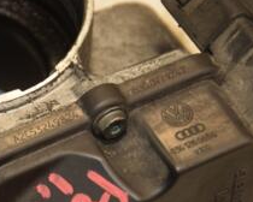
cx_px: 20
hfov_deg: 6.4
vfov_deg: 5.1
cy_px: 119
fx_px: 2256
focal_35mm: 301
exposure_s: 1/125
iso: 800
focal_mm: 75
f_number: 5.3
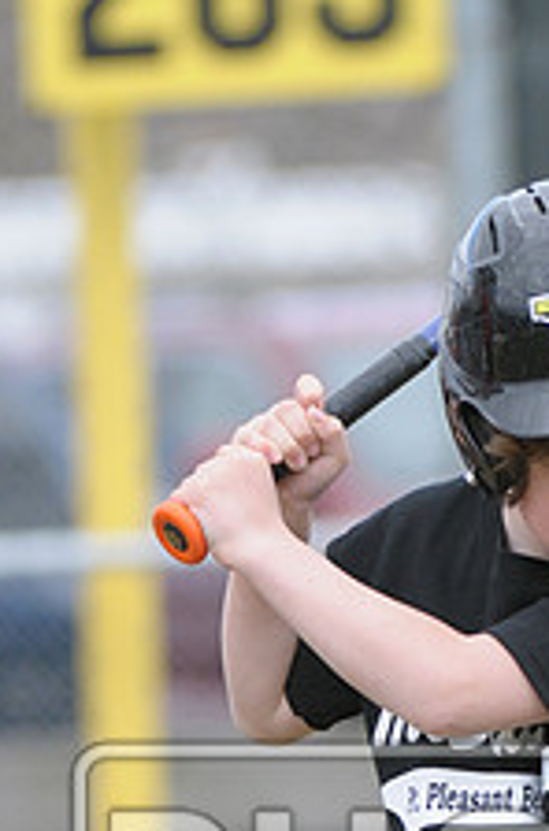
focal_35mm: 778
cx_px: 632
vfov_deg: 2.7
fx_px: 17907
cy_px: 916
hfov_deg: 1.8
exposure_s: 1/800
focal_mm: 200
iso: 400
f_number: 4
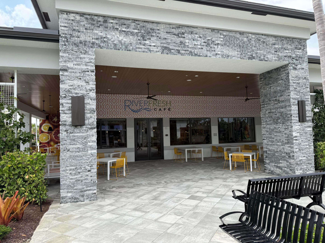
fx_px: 225
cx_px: 162
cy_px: 122
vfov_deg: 56.8
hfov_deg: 71.6
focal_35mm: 24
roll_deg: +1.6
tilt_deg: +3.8
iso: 80
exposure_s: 1/868
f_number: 1.78
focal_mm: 6.76
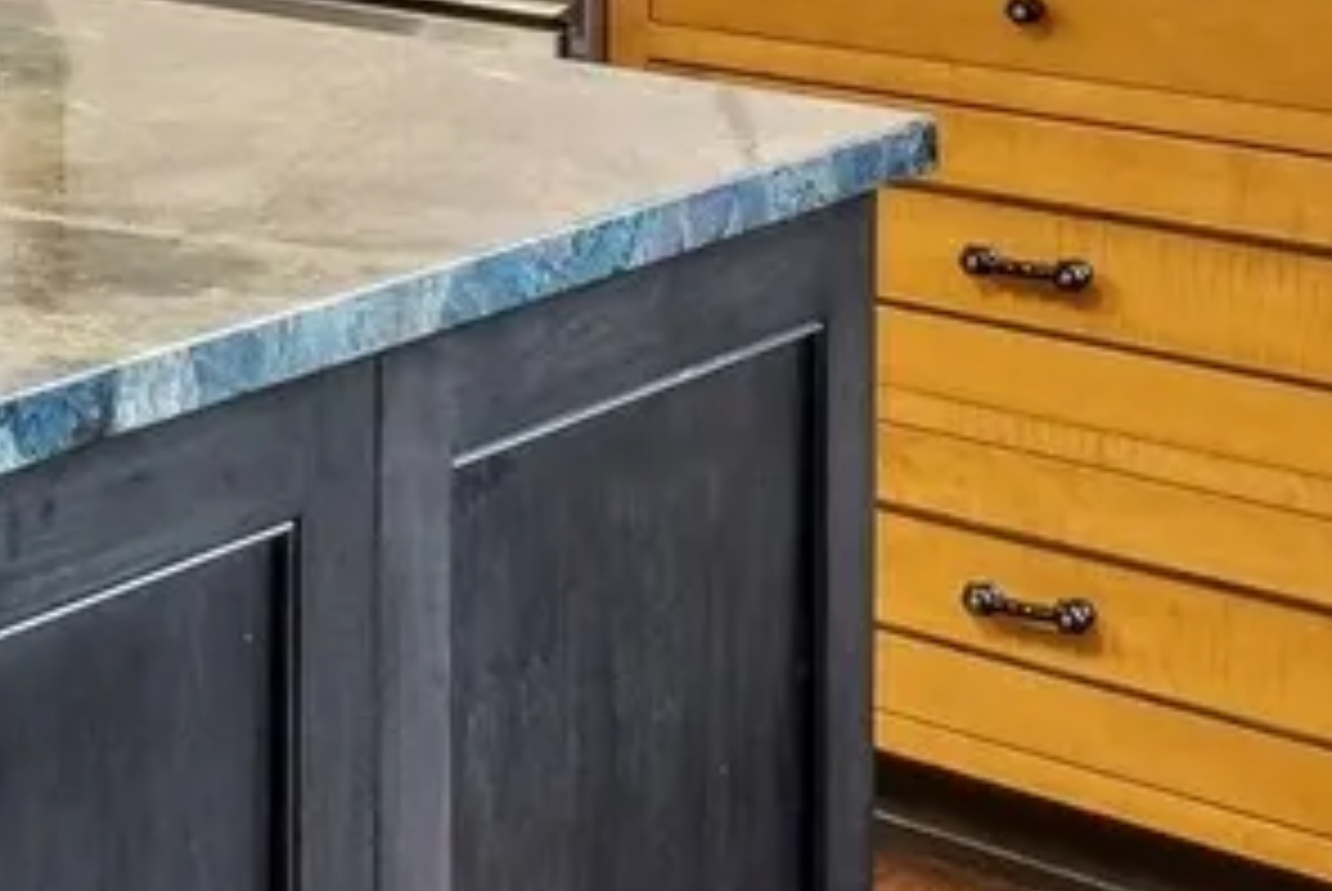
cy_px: -608
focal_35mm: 82
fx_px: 3037
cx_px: -554
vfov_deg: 15.0
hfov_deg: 21.5
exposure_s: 1/6
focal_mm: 10
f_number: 9
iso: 200
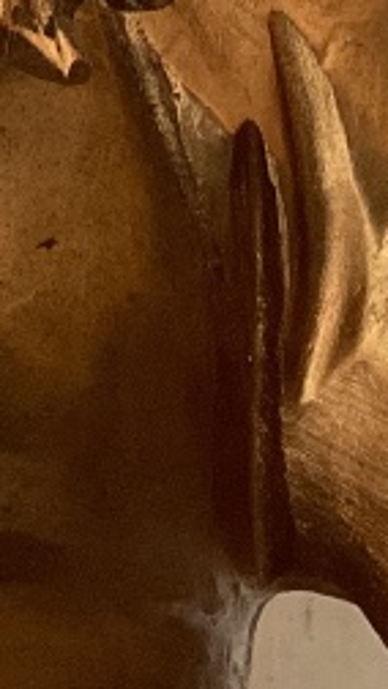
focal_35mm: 161
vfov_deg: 12.4
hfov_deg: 7.2
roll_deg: -2.0
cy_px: -503
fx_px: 2941
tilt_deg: -9.3
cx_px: -418
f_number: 2.4
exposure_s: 1/60
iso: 200
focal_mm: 3.3
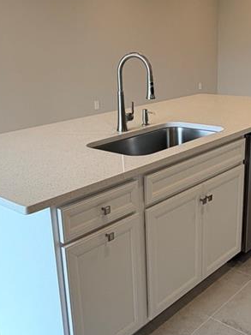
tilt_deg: -17.3
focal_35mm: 43
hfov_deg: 33.5
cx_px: 140
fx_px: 416
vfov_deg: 43.9
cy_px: 171
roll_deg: +1.9
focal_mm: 2.22
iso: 100
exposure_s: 1/120
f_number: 2.2
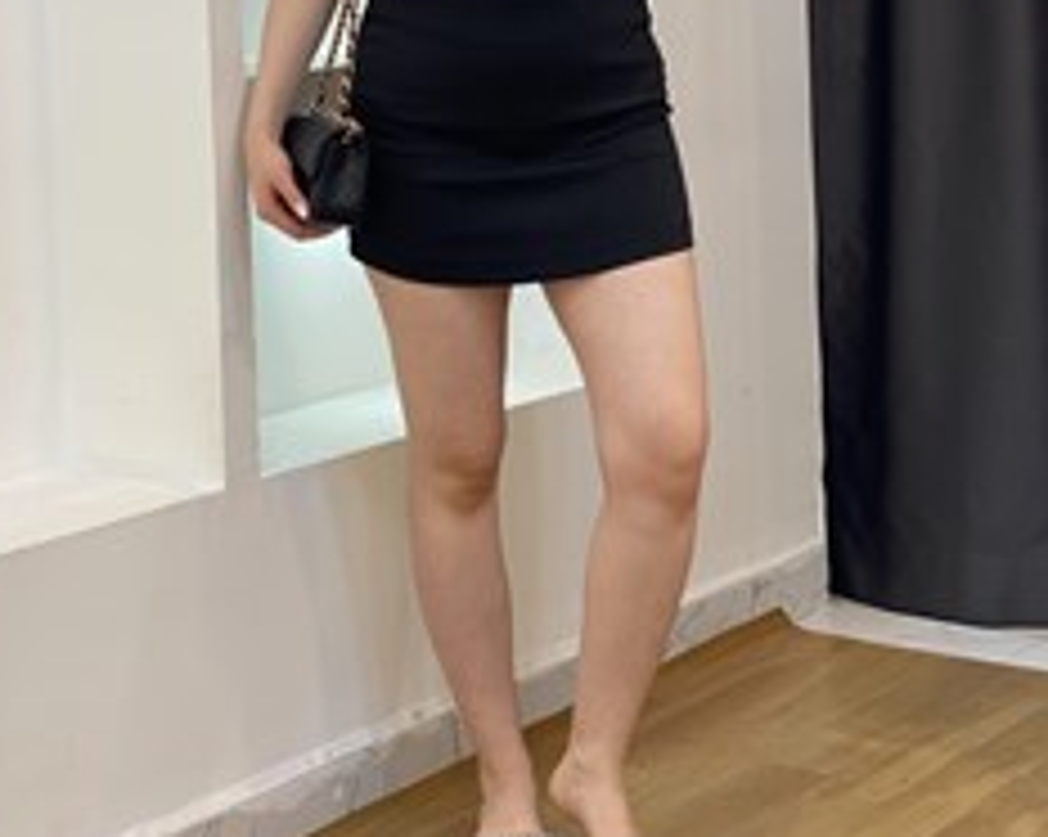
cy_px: 151
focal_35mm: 90
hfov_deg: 21.3
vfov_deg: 16.9
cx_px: 490
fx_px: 2789
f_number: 2
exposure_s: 1/100
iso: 100
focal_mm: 6
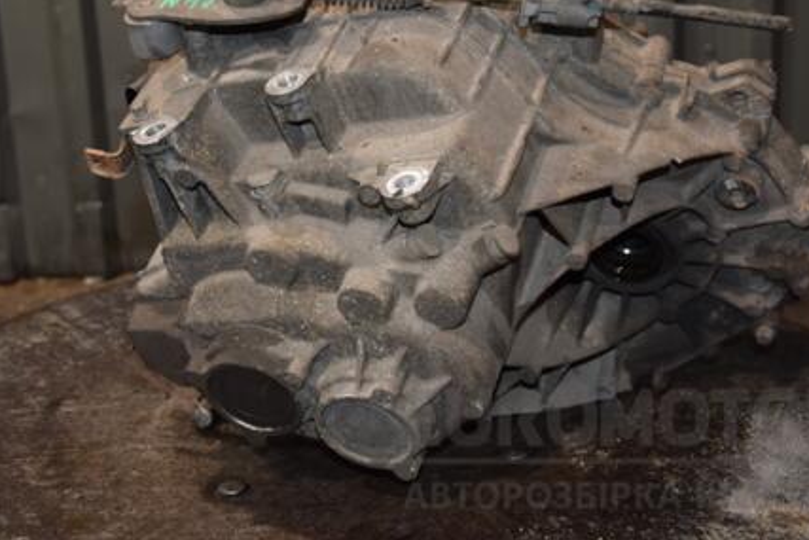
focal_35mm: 59
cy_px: 165
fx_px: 1326
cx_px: 368
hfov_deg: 33.9
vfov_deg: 22.9
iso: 800
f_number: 5
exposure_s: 1/60
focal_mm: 28
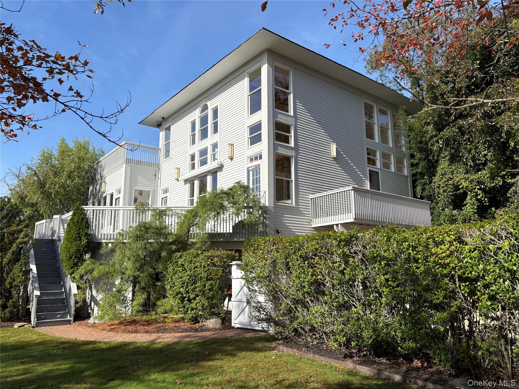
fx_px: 390
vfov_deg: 53.1
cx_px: 260
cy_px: 194
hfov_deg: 67.3
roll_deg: +0.7
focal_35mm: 26
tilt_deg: +11.2
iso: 50
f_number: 1.6
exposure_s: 1/2865
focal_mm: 5.96
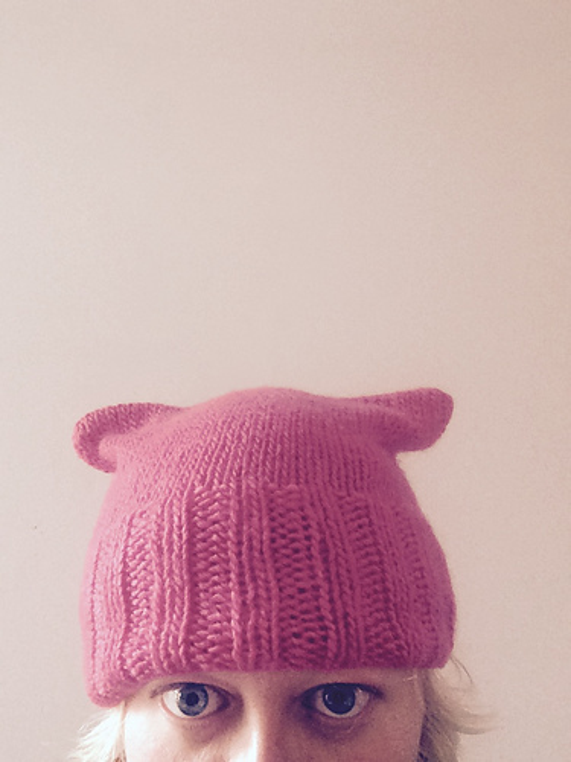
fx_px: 682
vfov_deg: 58.4
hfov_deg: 45.4
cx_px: 286
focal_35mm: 31
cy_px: 381
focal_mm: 2.15
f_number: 2.4
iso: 400
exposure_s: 1/17
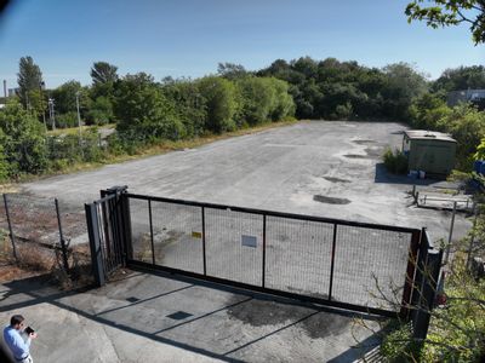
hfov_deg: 71.6
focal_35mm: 24
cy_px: 182
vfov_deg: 56.8
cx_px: 242
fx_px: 336
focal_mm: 12.29
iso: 200
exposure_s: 1/2000
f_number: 3.5
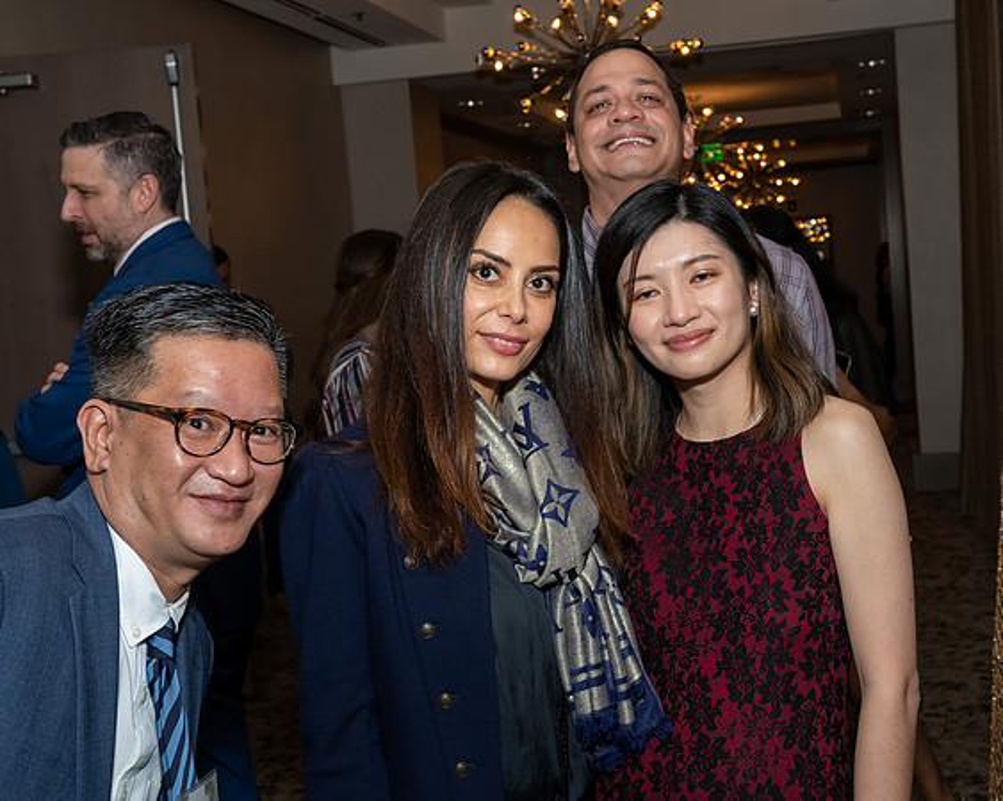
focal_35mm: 51
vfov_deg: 29.8
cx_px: 602
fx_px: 1504
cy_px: 400
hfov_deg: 36.7
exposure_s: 1/250
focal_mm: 30
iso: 500
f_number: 6.3
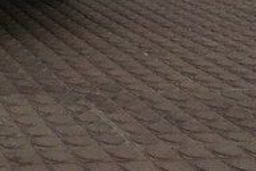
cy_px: -52
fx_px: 733
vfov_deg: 12.9
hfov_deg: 18.0
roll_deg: +0.5
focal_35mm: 103
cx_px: -113
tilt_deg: -8.1
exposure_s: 1/17
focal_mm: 4.15
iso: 400
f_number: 2.2
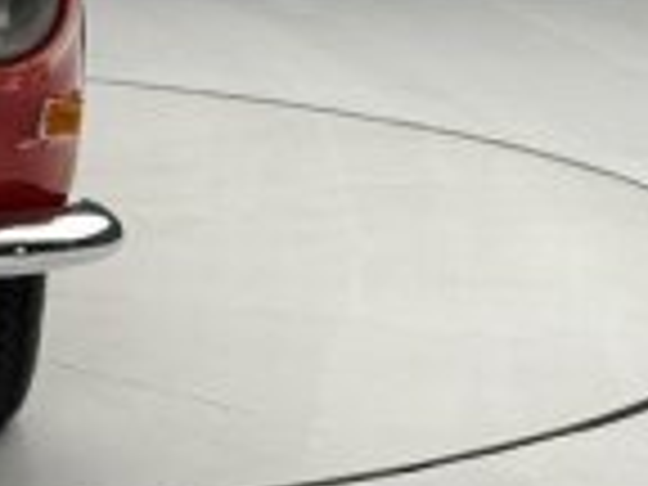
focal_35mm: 213
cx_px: -526
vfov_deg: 7.0
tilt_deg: -9.2
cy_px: 122
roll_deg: +0.3
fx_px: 3987
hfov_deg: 8.9
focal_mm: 6.76
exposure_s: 1/99
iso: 100
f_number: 1.78
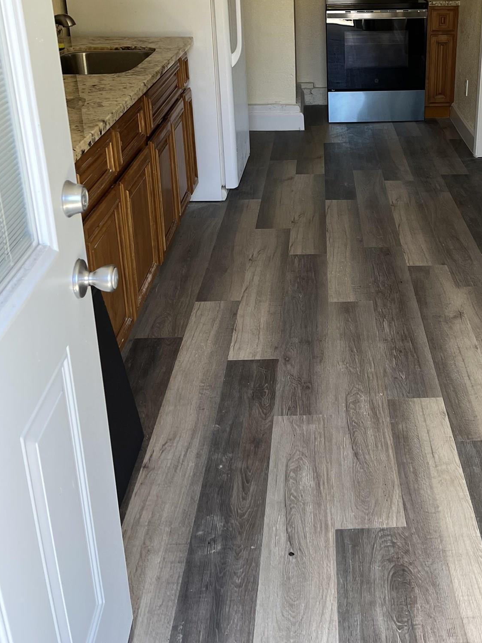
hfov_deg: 35.3
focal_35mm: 40
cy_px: 191
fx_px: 743
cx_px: 354
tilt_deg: -22.9
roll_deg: -0.1
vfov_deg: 45.7
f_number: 1.6
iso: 125
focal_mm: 5.1
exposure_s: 1/115
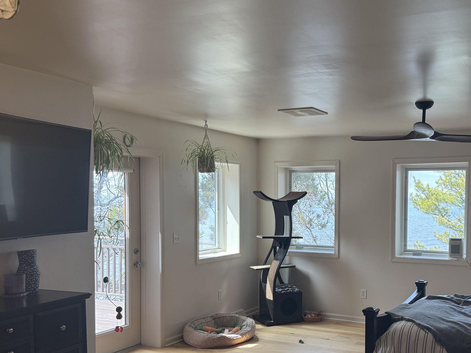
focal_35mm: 39
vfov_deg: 36.6
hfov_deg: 47.1
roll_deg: +0.2
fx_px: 531
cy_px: 219
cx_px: 316
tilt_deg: -2.7
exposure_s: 1/245
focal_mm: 6.76
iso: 100
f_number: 1.78
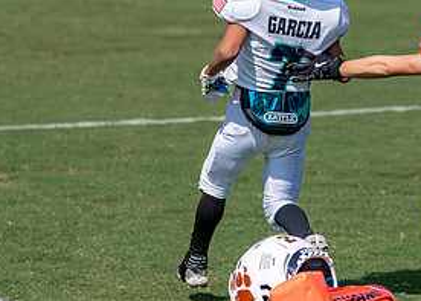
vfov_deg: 6.4
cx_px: 302
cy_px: 94
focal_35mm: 223
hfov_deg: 9.0
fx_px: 2666
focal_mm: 70
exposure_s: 1/2500
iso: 160
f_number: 2.8
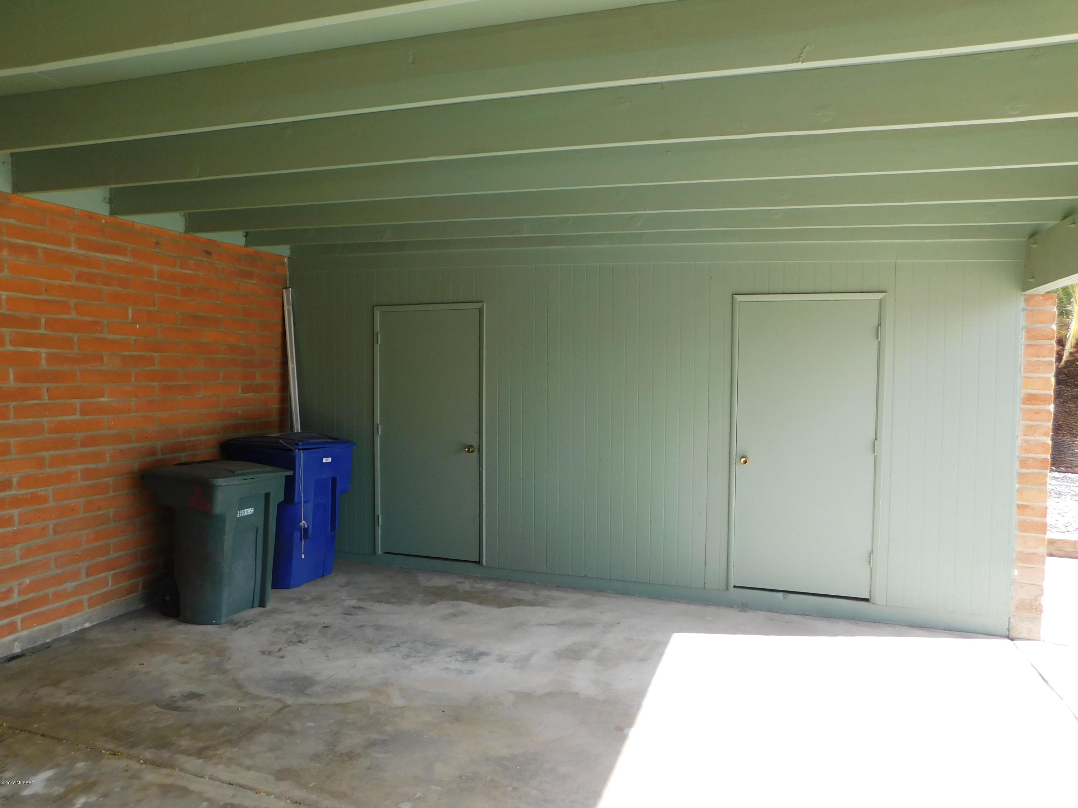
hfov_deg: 73.9
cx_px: 539
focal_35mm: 23
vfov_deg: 58.9
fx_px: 716
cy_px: 404
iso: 125
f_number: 3
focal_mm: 4
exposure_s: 1/320
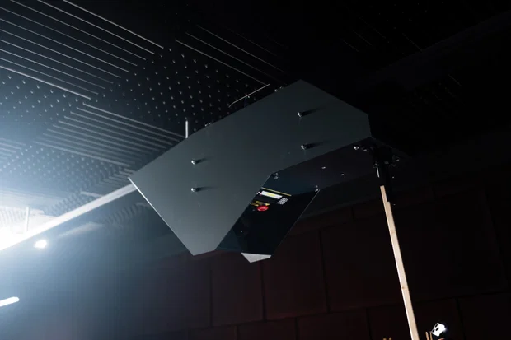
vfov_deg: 37.8
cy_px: 170
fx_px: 497
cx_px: 256
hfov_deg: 54.4
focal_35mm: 35
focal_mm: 35
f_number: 1.4
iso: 800
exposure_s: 1/160
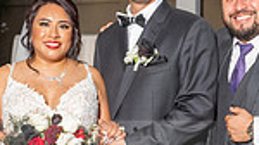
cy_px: 158
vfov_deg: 9.4
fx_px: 871
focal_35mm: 127
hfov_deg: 16.8
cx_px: 55
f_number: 4.5
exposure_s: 1/200
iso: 640
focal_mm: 29
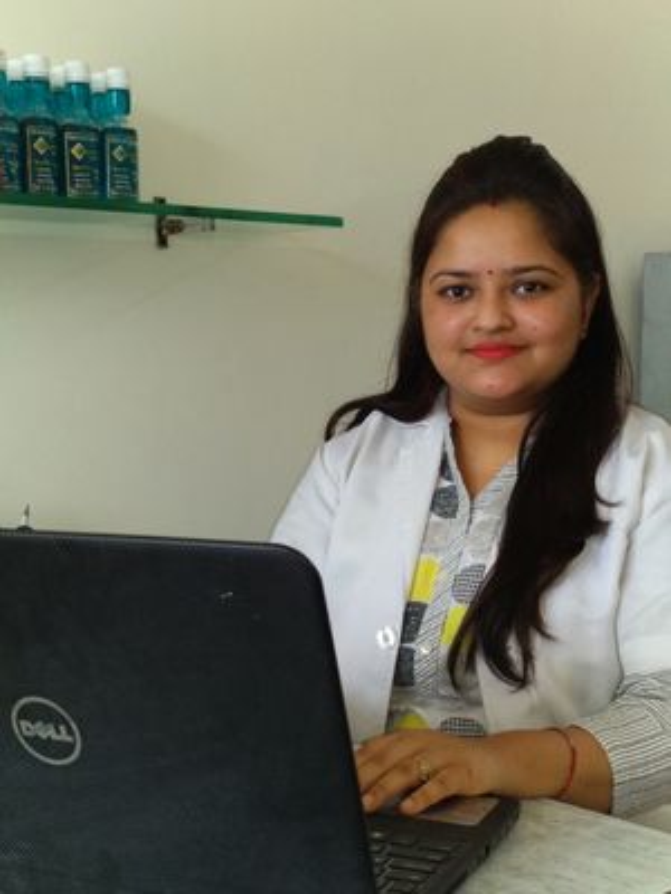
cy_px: 447
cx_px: 336
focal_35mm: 52
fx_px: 1344
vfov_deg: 36.8
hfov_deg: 28.0
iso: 500
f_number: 2.6
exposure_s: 1/50
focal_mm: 5.99
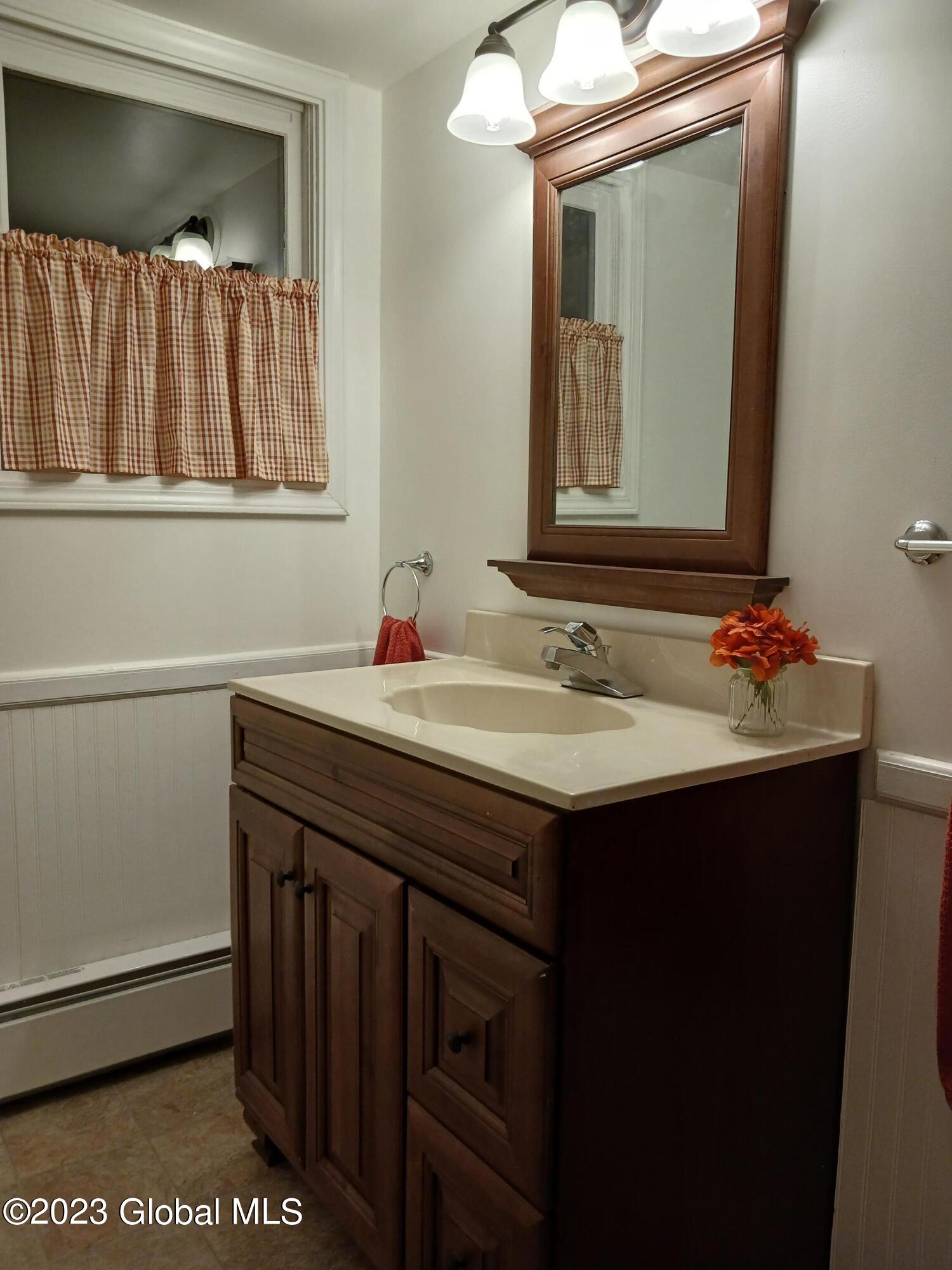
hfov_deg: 51.4
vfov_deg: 65.3
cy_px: 635
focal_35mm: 27
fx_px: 990
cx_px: 476
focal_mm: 4
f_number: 1.8
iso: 160
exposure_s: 1/60
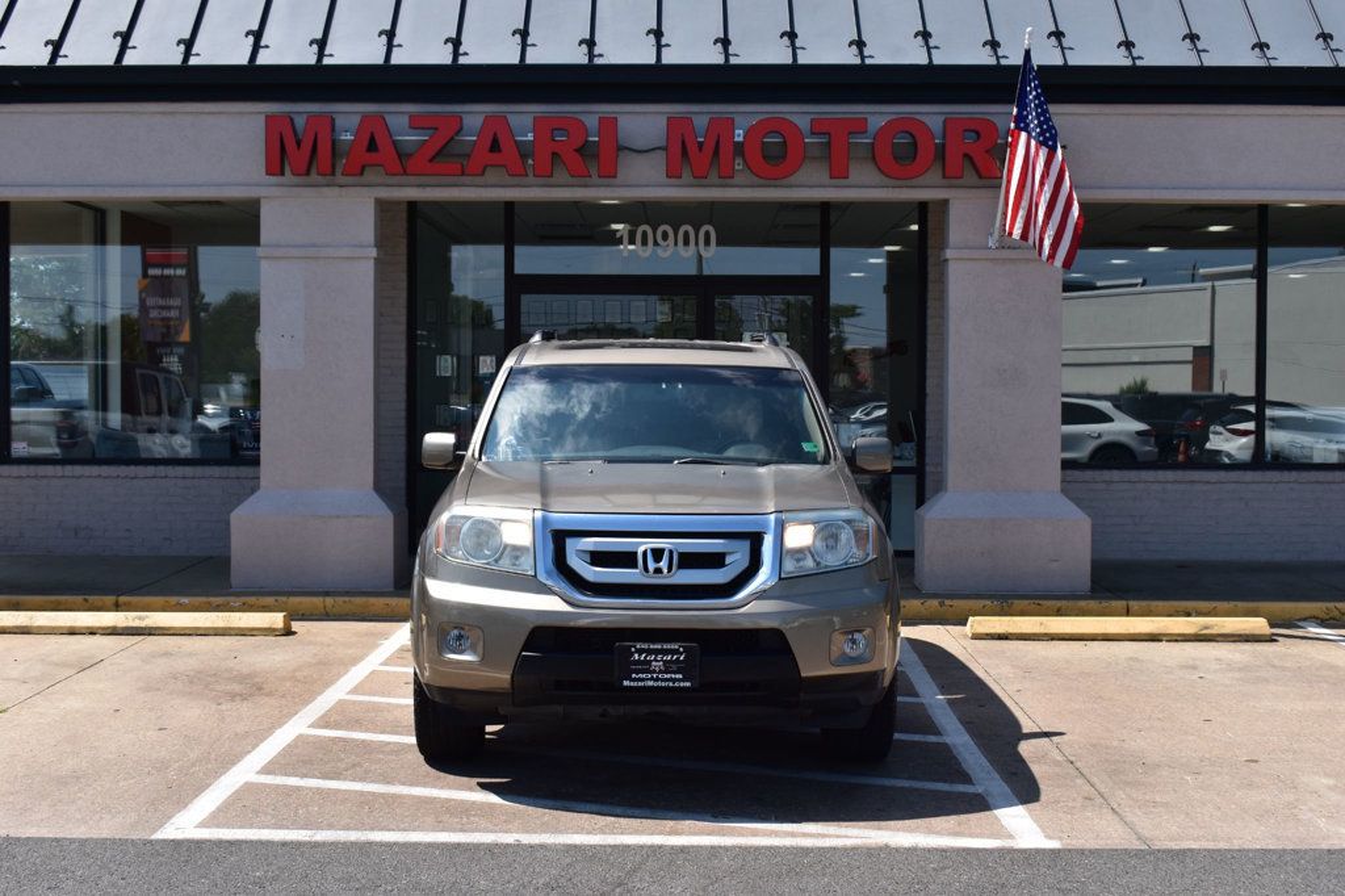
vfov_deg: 28.1
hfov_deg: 41.1
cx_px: 672
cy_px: 448
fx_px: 1793
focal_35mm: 48
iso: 360
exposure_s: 1/500
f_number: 11
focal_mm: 32
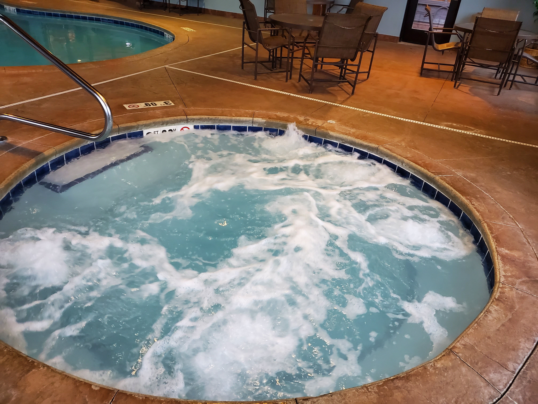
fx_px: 404
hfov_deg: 67.3
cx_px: 269
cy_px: 202
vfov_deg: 53.1
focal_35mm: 26
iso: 200
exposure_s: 1/39
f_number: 1.5
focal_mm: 4.3
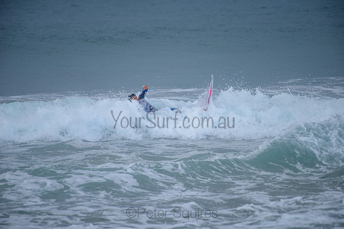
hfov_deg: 4.1
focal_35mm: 500
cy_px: 114
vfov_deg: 2.8
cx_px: 172
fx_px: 4779
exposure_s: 1/800
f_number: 5.6
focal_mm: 500
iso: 180
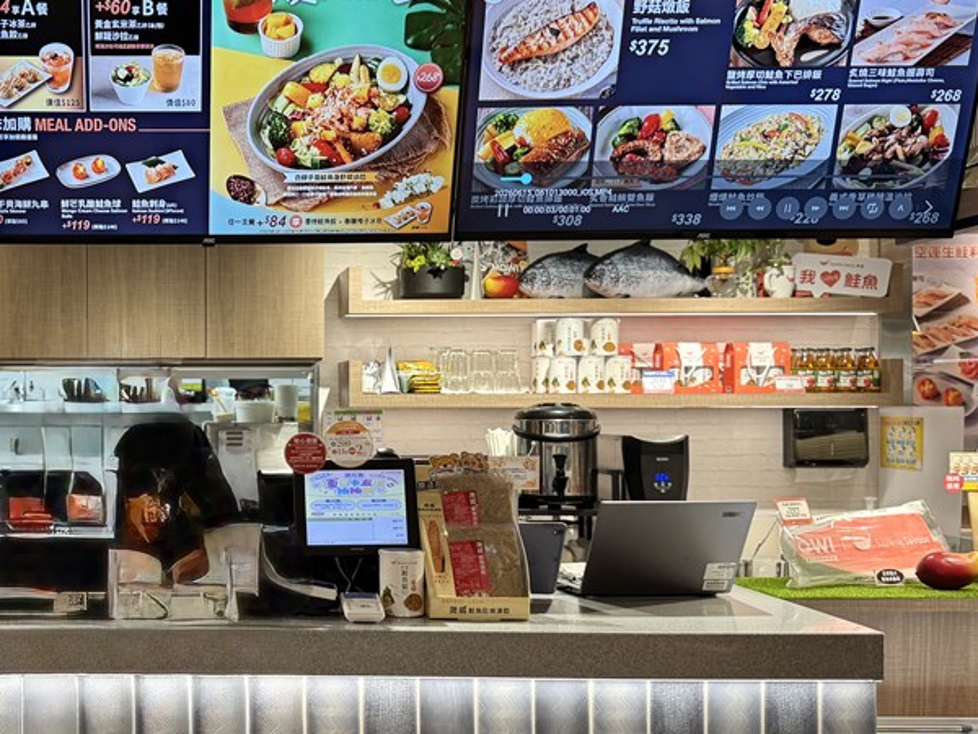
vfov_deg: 30.2
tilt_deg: +0.3
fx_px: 1356
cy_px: 406
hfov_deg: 38.0
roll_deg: +0.3
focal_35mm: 48
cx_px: 174
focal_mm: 6.76
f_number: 1.78
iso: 125
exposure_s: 1/120
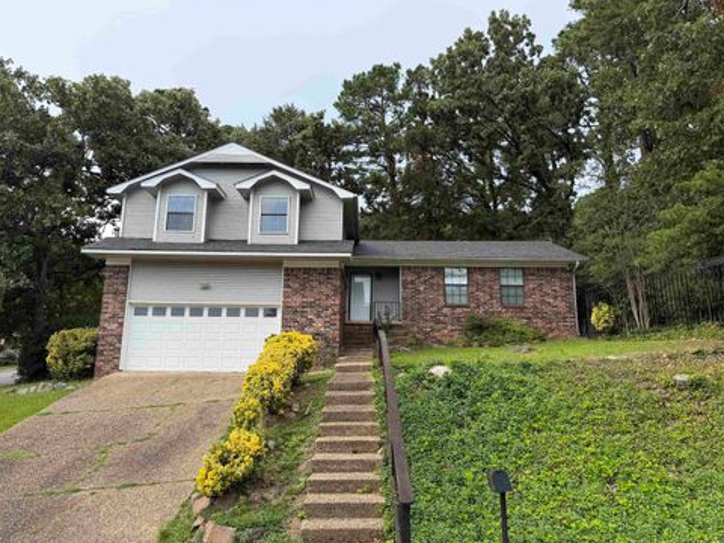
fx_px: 523
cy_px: 265
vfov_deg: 54.9
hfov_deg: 69.4
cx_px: 351
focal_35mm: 25
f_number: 1.78
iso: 80
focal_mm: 6.76
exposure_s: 1/1464
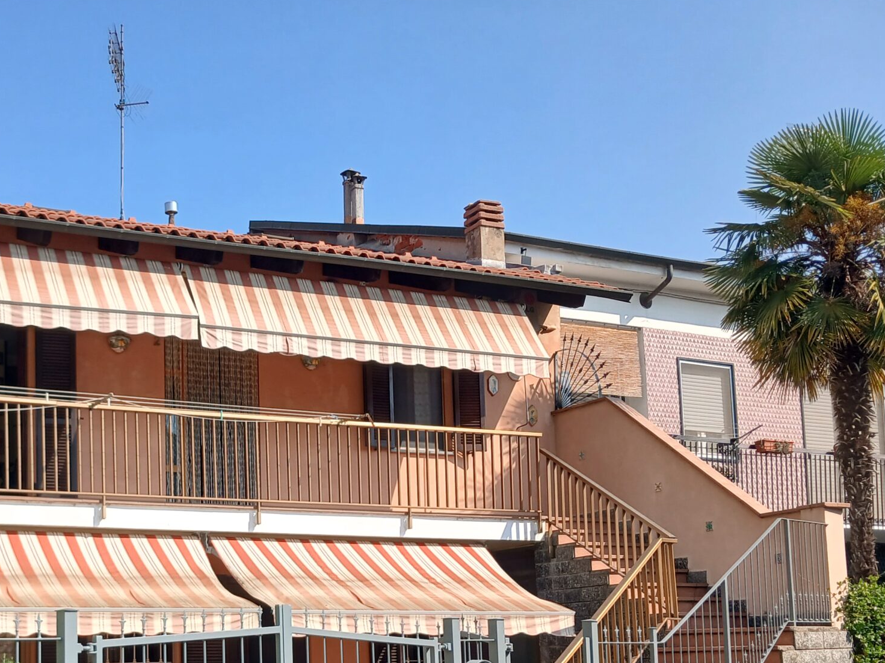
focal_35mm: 47
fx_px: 1202
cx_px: 184
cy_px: 540
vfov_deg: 30.1
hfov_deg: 39.0
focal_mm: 3.98
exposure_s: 1/421
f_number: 1.8
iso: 20
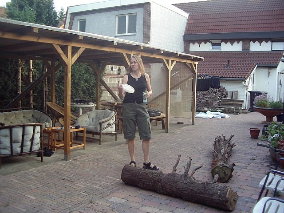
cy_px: 106
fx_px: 312
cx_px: 142
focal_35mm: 38
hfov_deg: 49.0
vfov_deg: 37.7
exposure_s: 1/100
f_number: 2.6
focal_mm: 5.8
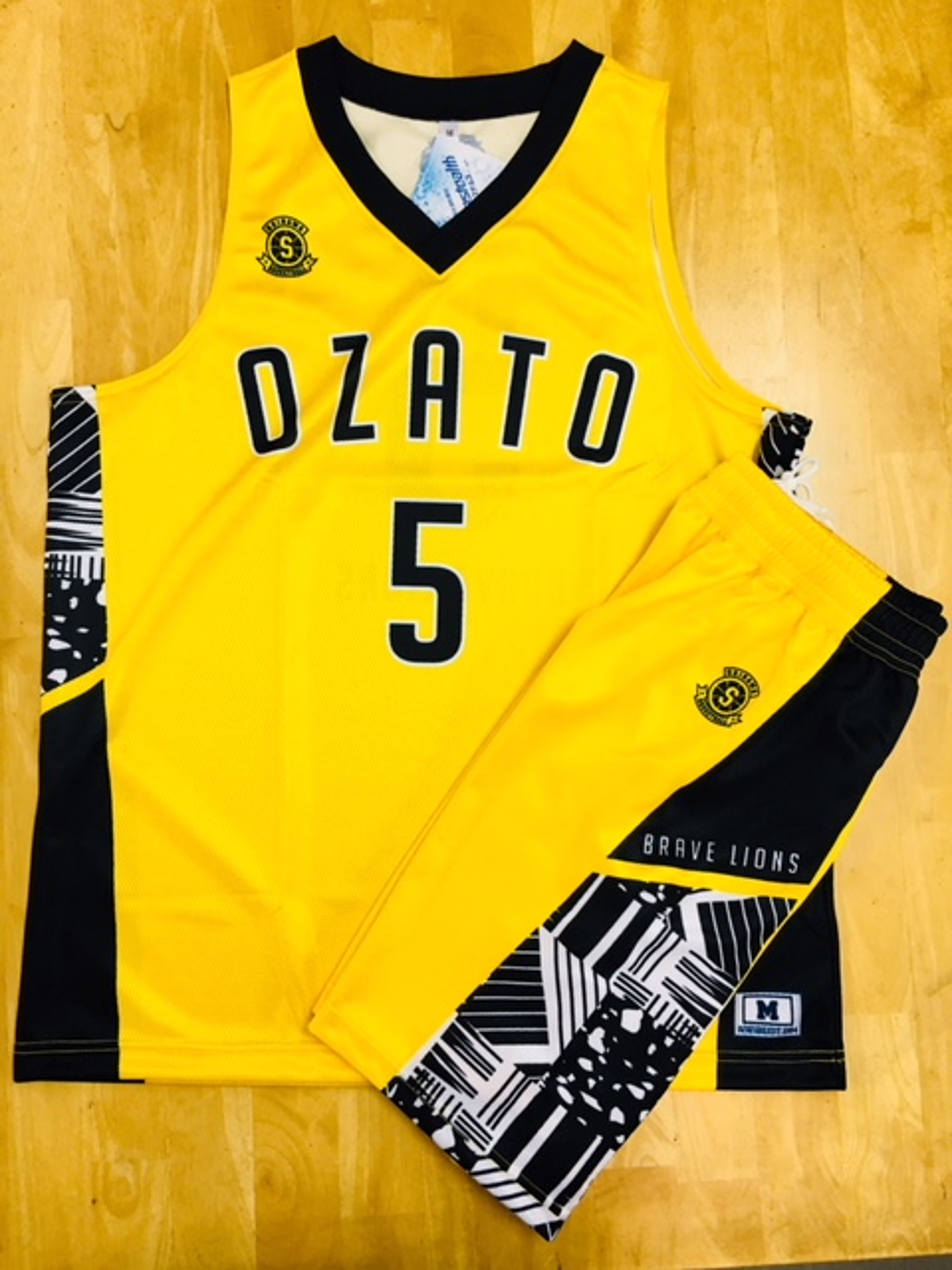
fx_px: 1063
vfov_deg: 61.7
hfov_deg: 48.2
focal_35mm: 29
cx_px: 476
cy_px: 635
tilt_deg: -84.8
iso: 40
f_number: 2.2
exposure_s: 1/30
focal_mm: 4.15
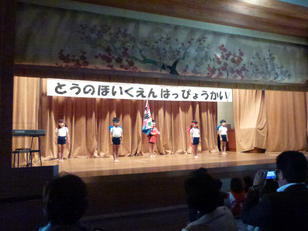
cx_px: 154
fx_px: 267
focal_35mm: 30
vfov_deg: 46.8
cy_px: 116
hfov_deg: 60.0
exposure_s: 1/80
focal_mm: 5.4
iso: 1600
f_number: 3.5
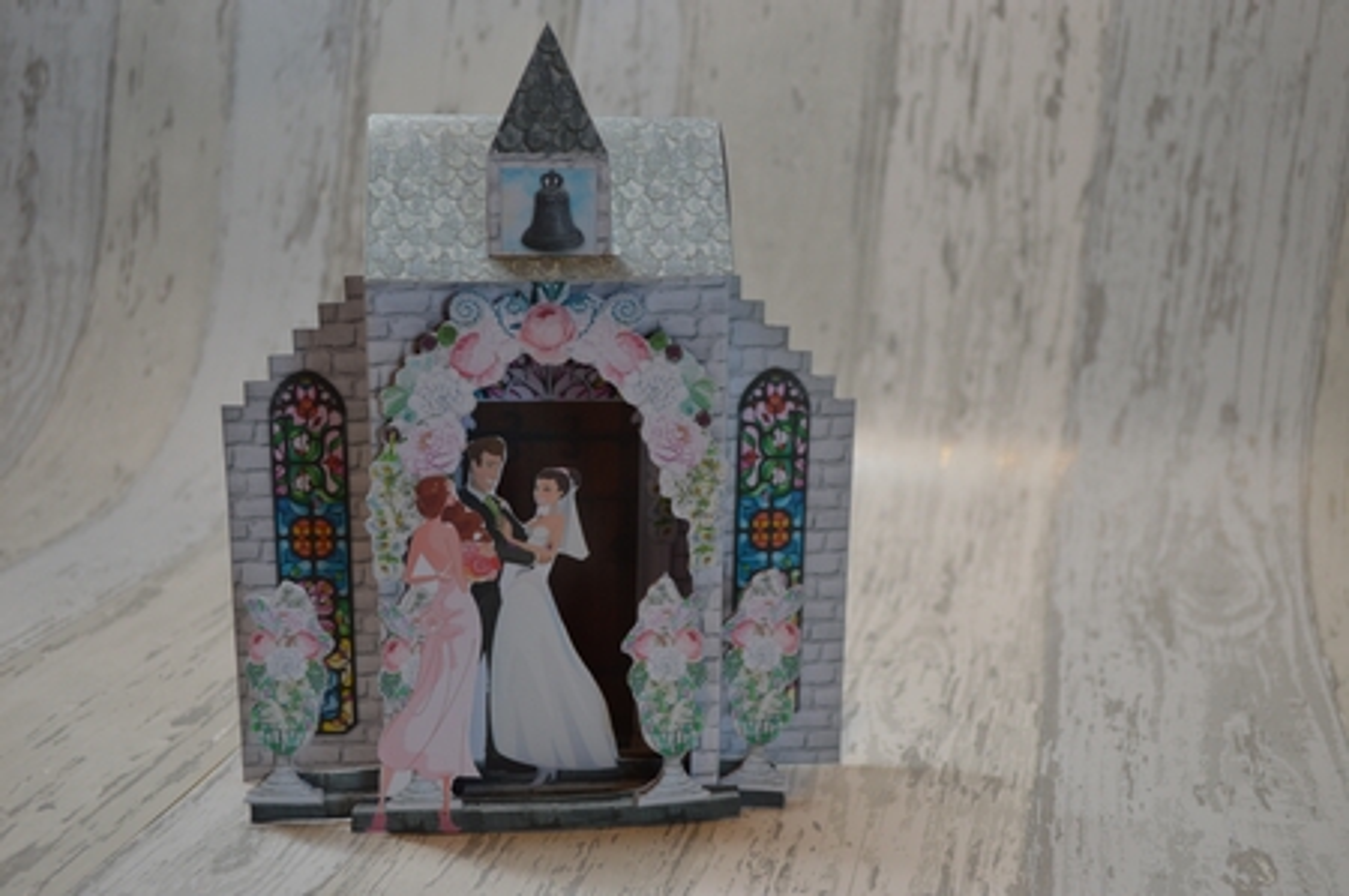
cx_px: 674
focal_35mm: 44
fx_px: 1628
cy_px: 448
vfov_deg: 30.8
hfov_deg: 45.0
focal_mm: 29
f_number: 4.5
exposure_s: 1/30
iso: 400
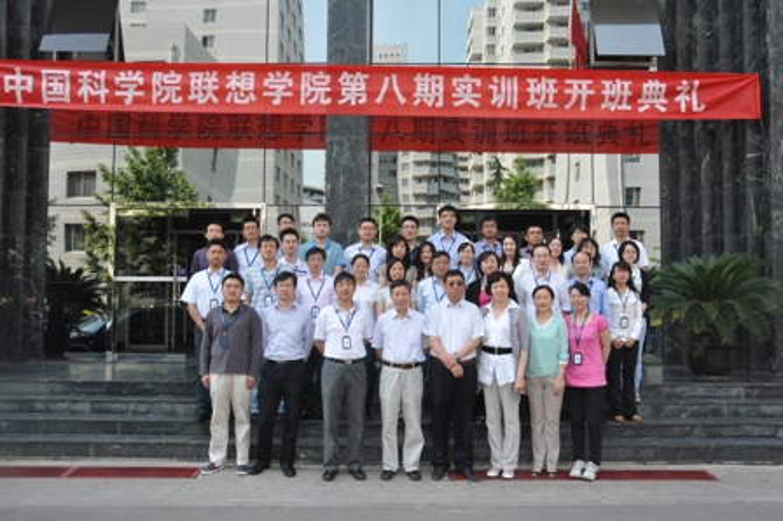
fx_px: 717
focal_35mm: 33
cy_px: 260
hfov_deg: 57.3
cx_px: 392
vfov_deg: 39.9
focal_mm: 22
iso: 320
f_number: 9
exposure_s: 1/160
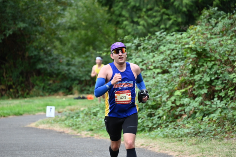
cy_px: 78
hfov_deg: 10.3
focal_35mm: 200
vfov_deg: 6.9
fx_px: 1311
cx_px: 118
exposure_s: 1/250
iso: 800
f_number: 6.3
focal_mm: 200
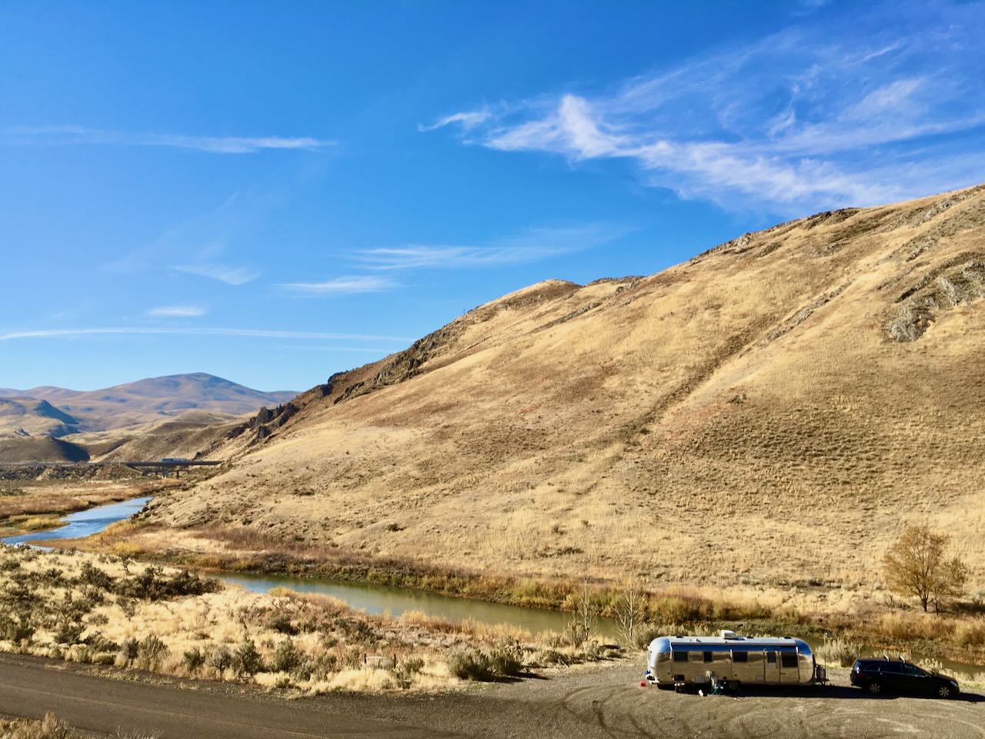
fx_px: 825
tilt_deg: +1.7
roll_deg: +1.9
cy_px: 370
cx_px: 492
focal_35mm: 29
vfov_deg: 48.2
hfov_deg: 61.7
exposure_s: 1/1876
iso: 25
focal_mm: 4.15
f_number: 2.2
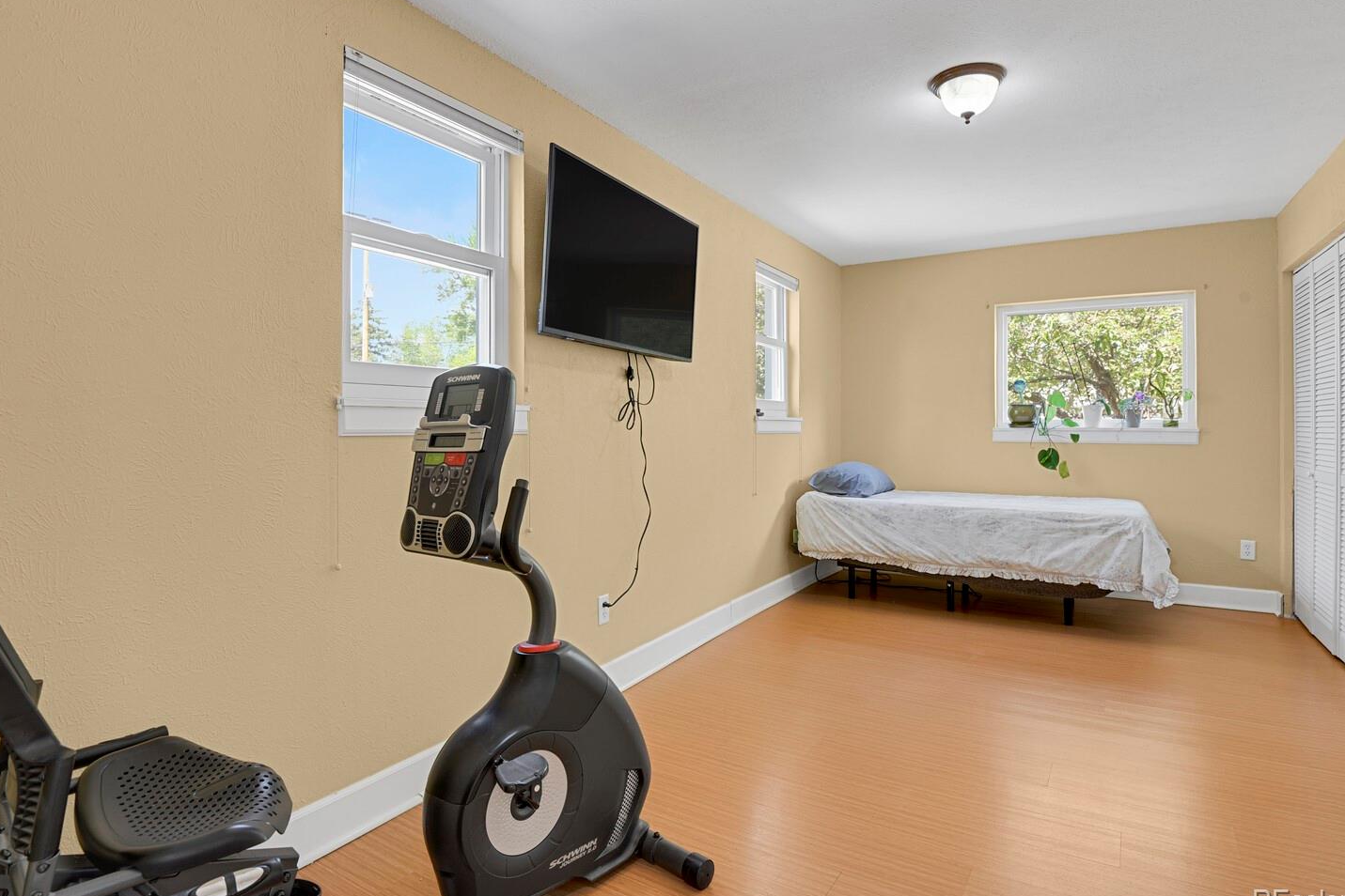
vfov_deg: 64.5
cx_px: 654
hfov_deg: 86.9
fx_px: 710
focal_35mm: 19
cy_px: 419
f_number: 8
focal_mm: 17
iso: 250
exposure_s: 3
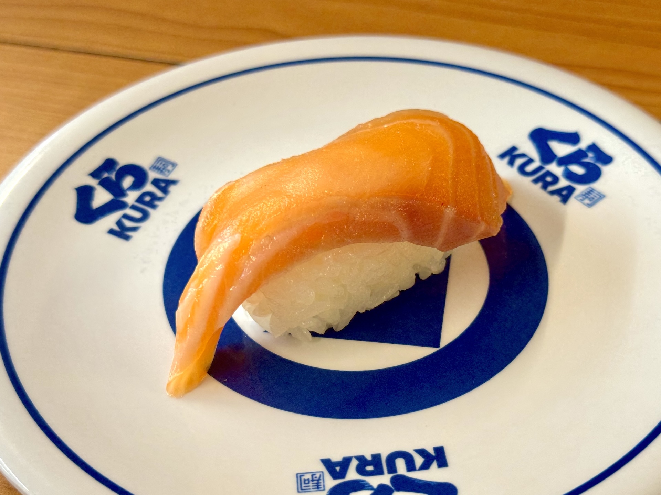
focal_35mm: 48
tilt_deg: -44.2
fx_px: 917
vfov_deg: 30.3
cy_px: 248
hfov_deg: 39.7
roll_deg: +2.3
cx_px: 330
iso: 64
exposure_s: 1/100
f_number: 1.78
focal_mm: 6.76
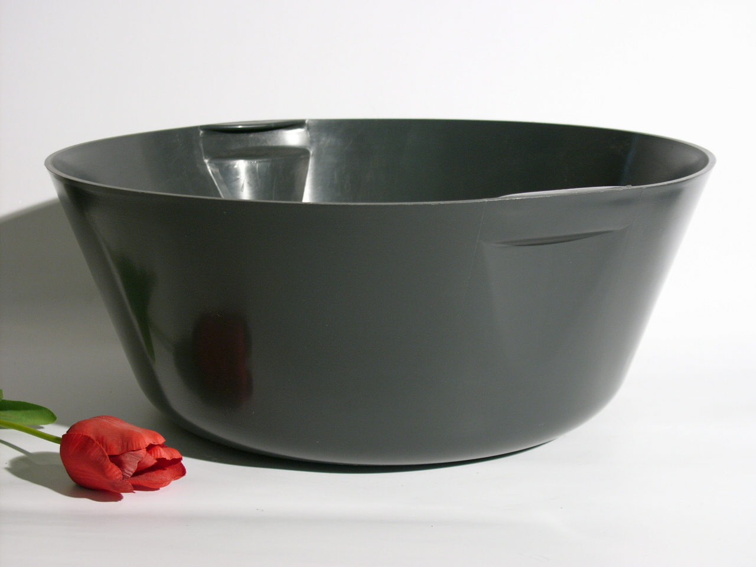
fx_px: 1529
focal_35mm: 70
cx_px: 378
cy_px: 284
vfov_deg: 21.0
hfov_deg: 27.8
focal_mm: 17.7
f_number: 3.2
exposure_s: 1/80
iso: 100
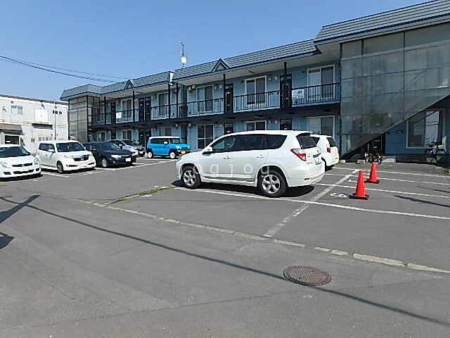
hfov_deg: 79.0
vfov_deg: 63.4
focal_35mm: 21
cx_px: 225
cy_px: 169
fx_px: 273
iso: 125
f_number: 6
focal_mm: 3.7
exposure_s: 1/500
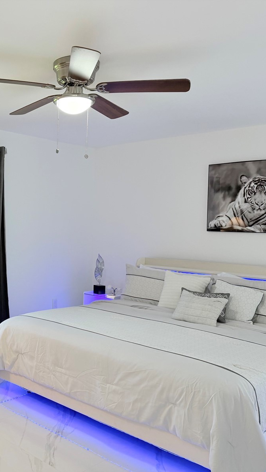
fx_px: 439
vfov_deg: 56.6
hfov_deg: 31.4
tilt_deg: -1.6
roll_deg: -1.4
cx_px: 4
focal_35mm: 35
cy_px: 236
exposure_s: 1/60
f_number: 1.78
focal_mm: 6.76
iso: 125
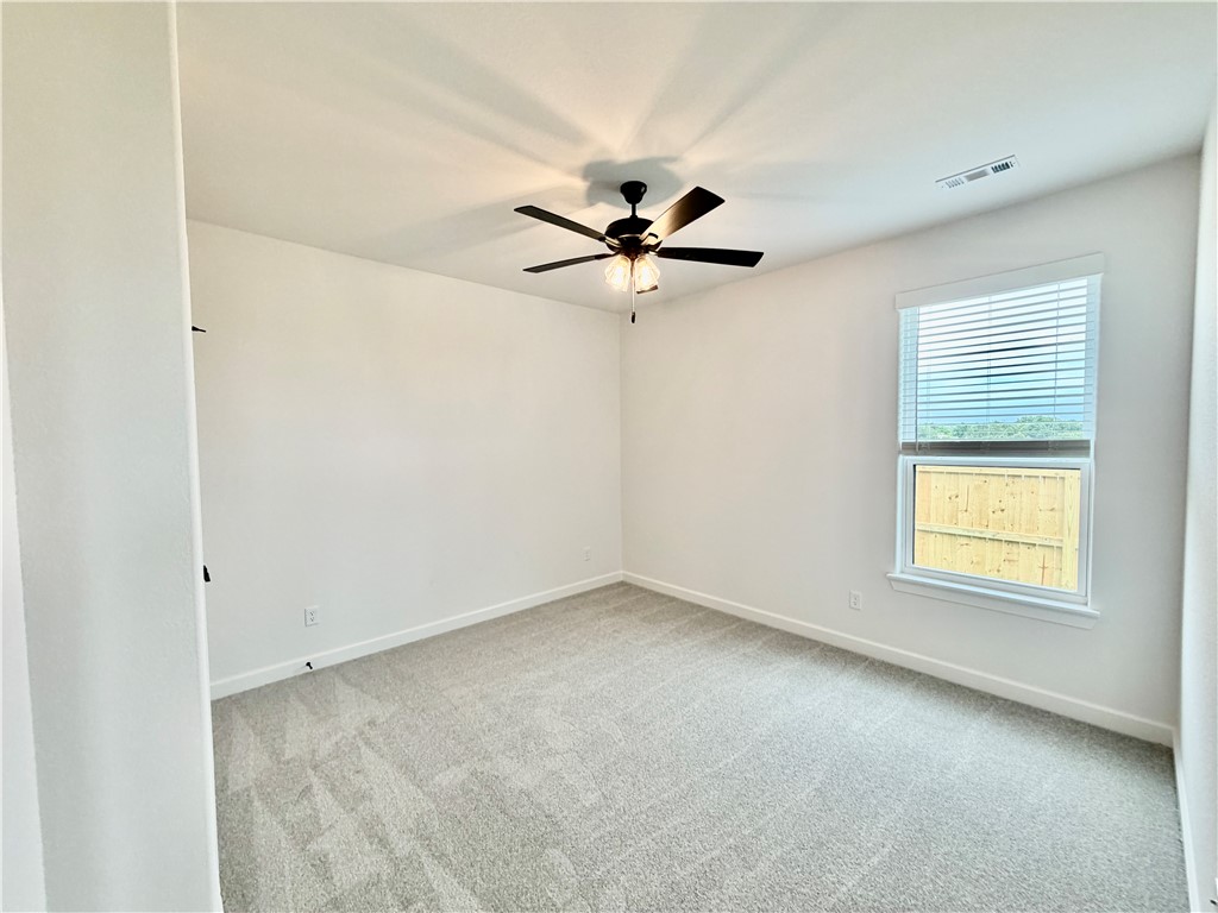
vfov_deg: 85.7
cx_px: 609
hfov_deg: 102.1
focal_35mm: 14
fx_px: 493
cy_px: 456
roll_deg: +0.1
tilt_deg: -2.3
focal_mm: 2.22
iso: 125
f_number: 2.2
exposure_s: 1/120
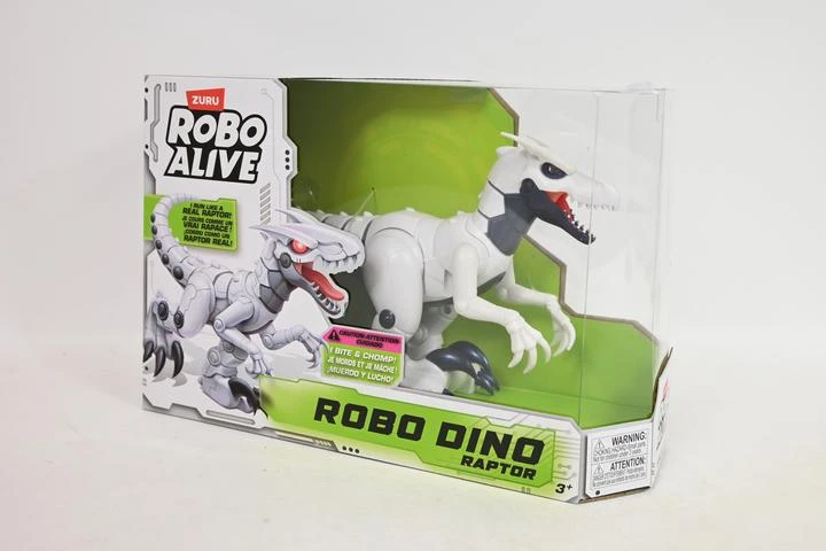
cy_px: 276
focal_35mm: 34
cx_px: 413
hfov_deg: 55.1
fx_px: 792
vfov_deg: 38.4
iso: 400
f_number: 4.2
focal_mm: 23
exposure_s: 1/160
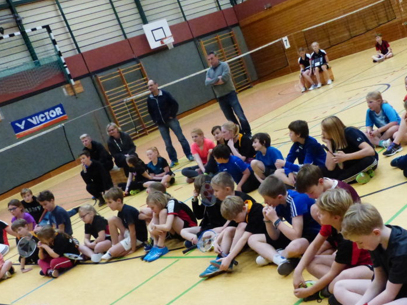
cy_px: 214
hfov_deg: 38.8
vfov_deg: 29.4
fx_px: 576
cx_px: 243
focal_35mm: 49
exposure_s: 1/250
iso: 1600
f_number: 4
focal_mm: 5.9
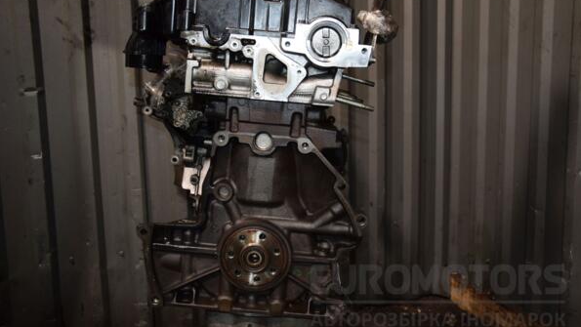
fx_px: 586
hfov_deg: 52.8
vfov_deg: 31.2
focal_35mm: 38
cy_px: 149
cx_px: 292
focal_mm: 24
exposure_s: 1/60
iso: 800
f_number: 5
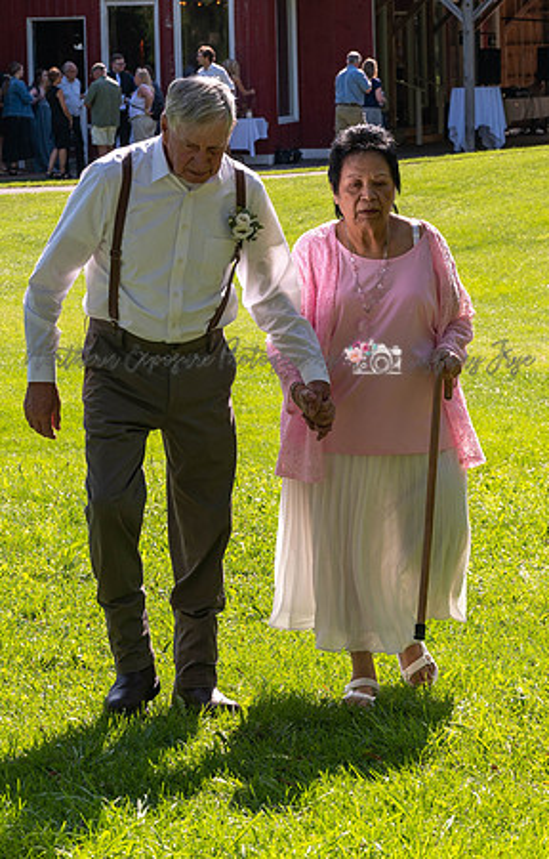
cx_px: 374
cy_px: 429
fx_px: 3312
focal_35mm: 141
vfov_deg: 14.8
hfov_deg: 9.5
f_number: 6.3
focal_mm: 62
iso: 100
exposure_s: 1/320
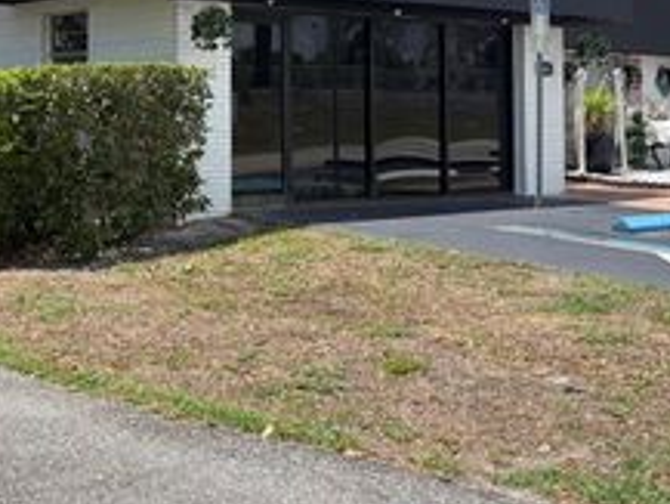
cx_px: 71
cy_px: 51
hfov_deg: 30.8
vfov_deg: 23.8
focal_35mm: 60
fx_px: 1162
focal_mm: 5.96
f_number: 1.6
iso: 50
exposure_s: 1/2451
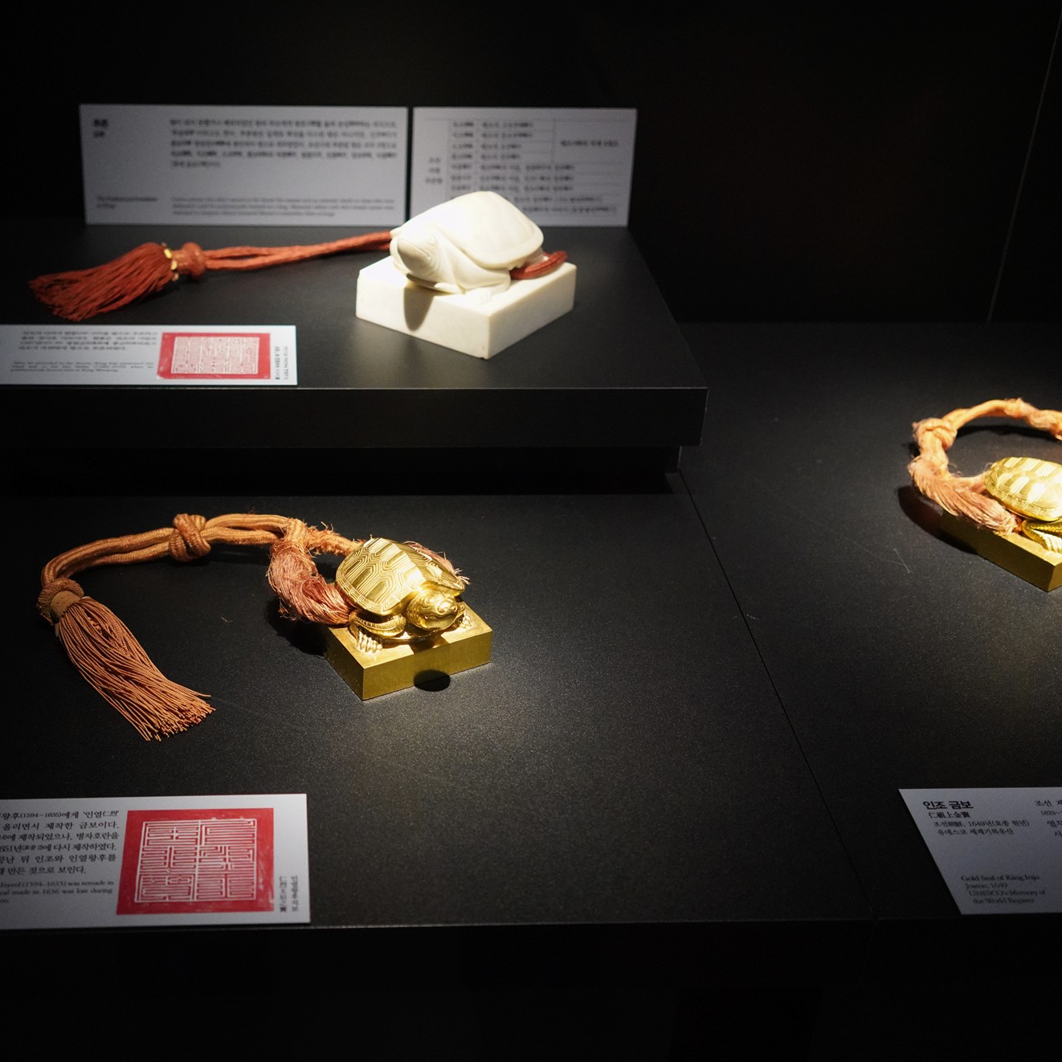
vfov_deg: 37.6
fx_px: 1562
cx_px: 374
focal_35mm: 45
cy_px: 529
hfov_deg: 37.2
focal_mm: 35
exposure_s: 1/100
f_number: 2.8
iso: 6400
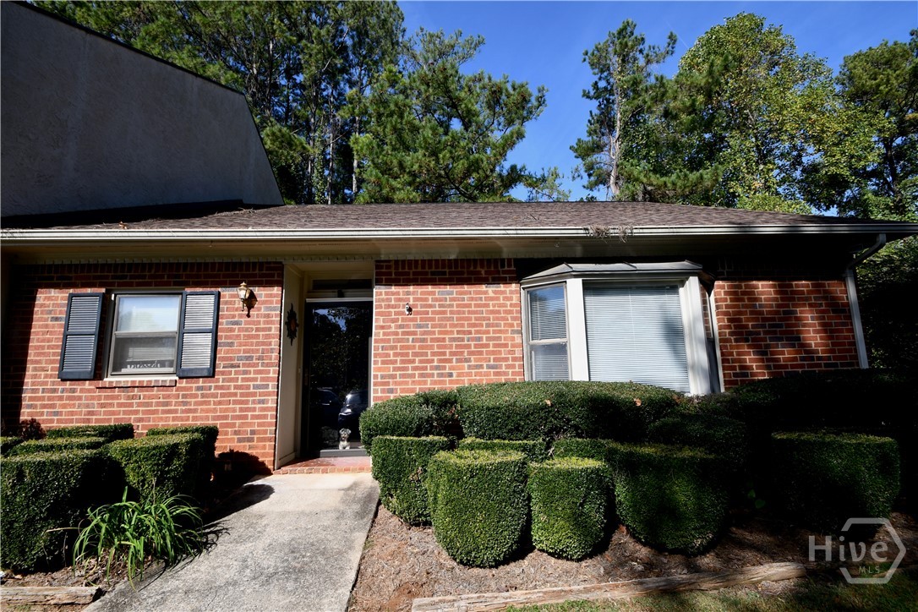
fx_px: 382
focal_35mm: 15
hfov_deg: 100.4
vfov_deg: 77.3
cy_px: 306
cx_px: 459
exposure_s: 1/250
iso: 125
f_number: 8
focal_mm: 10
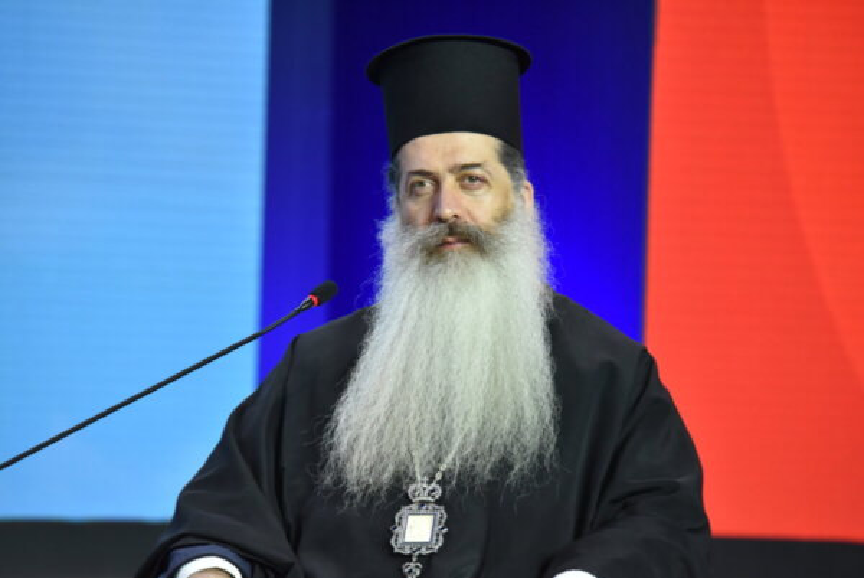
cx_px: 432
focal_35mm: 260
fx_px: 6244
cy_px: 289
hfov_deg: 7.9
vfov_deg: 5.3
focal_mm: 260
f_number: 5.3
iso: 4000
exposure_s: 1/500
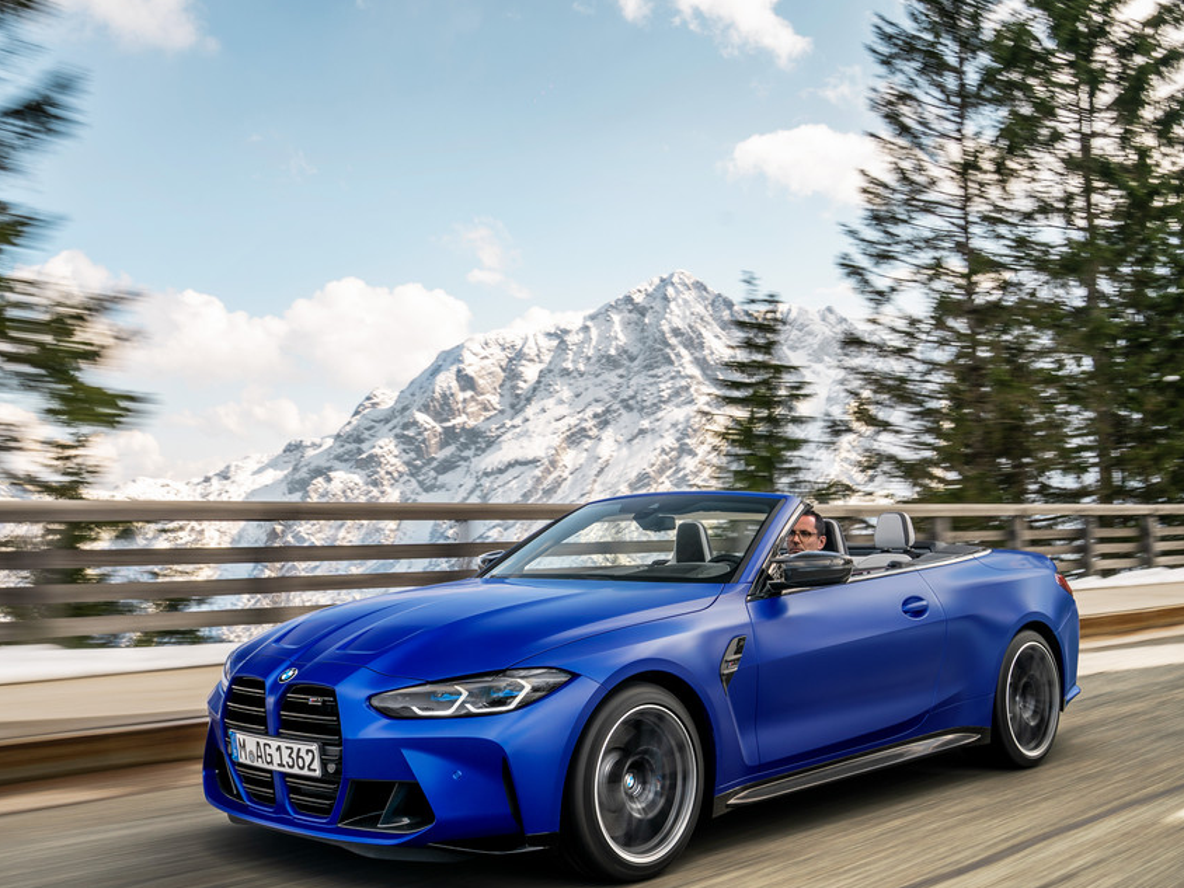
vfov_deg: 35.1
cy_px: 501
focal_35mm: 41
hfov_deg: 45.8
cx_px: 581
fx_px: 1402
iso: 100
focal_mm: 30
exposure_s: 1/30
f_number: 9
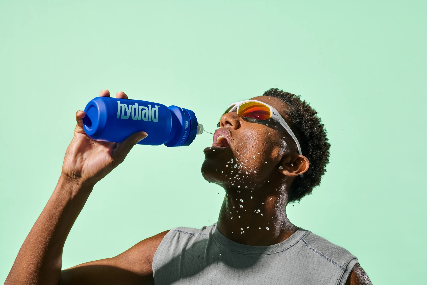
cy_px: 142
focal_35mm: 60
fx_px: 712
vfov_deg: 22.6
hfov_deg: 33.4
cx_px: 214
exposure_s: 1/200
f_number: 16
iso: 200
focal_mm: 60
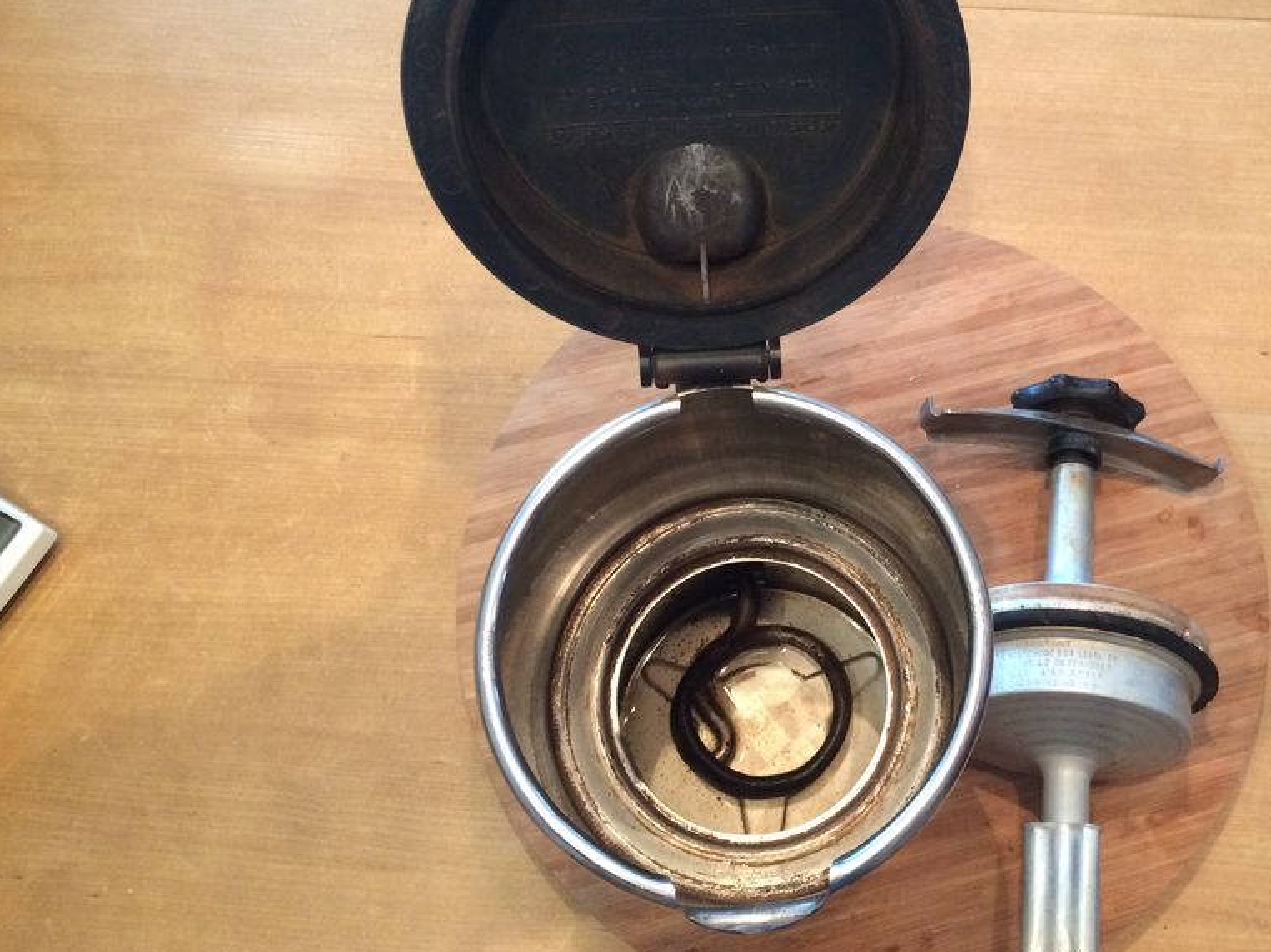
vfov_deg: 37.6
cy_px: 399
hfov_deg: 48.3
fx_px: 1395
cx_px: 823
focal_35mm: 38
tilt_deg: -70.3
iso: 250
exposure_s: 1/33
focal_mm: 4.15
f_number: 2.2
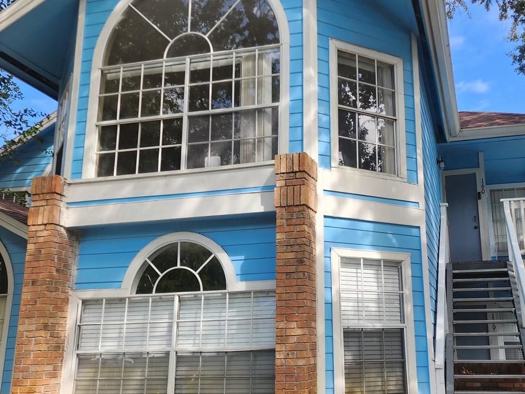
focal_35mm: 39
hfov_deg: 47.4
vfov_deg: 36.8
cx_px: 333
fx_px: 591
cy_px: 207
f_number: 1.8
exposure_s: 1/264
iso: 12
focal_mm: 6.4
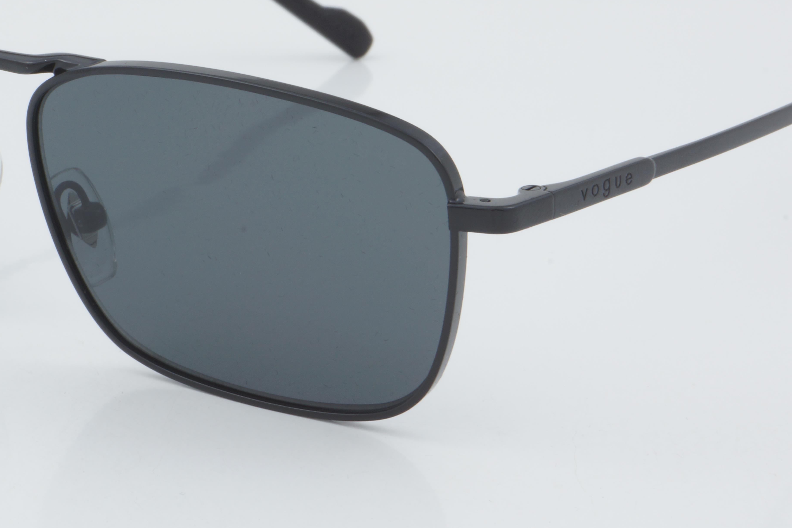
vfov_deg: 11.1
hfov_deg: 16.6
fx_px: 2706
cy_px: 195
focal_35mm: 123
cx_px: 284
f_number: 32
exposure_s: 1/3
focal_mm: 50
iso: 100
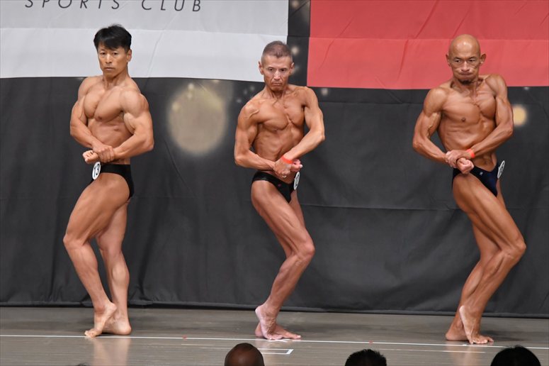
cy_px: 183
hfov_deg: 9.2
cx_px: 274
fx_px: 3430
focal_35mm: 225
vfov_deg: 6.1
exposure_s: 1/400
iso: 5000
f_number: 5.6
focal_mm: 150
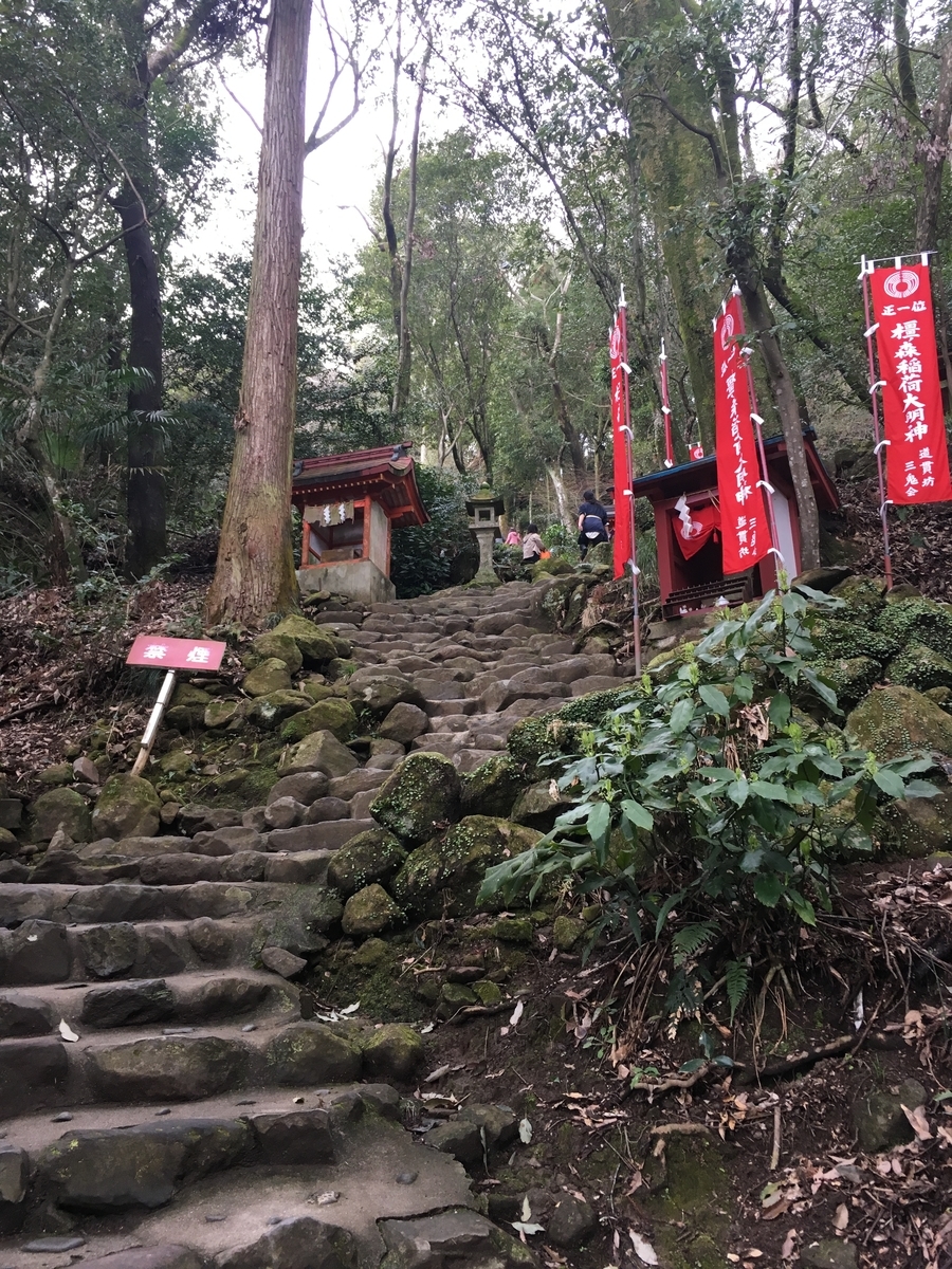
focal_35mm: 29
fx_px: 1063
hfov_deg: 48.2
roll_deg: +0.3
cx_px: 476
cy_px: 634
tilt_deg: +22.4
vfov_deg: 61.7
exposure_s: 1/30
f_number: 2.2
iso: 32
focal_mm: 4.15
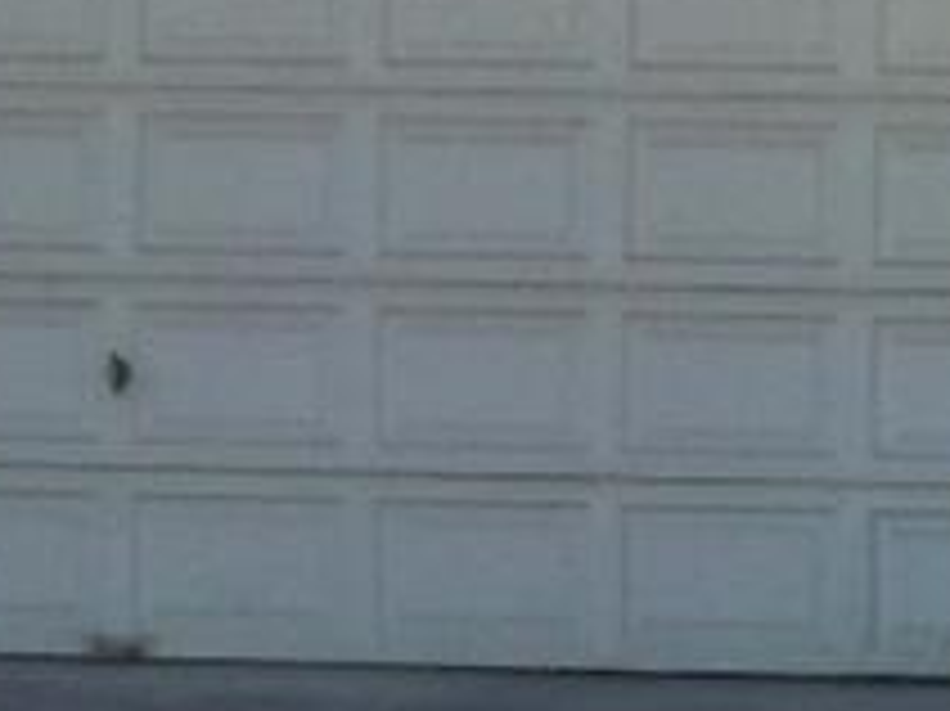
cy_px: 338
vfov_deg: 6.0
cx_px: 2737
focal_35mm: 249
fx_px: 6830
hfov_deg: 7.2
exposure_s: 1/250
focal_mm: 6.2
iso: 64
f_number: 3.5
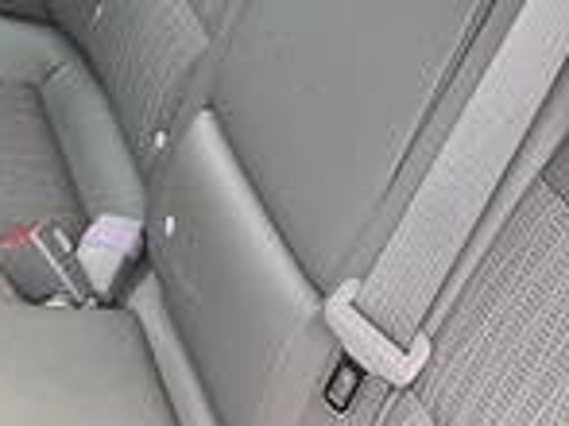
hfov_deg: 23.9
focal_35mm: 79
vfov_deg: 17.5
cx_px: 542
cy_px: -132
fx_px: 1298
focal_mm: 3
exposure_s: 1/180
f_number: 1.8
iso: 25
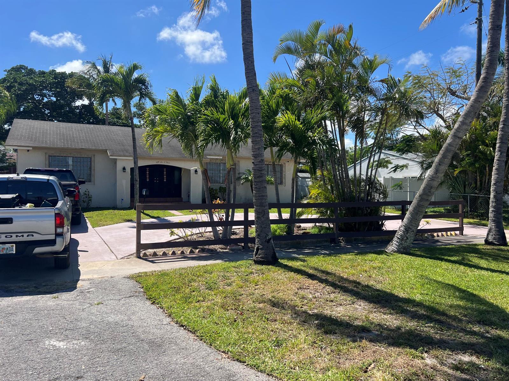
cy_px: 190
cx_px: 254
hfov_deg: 67.3
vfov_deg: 53.1
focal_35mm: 26
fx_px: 382
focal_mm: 5.7
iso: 50
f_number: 1.5
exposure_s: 1/3257
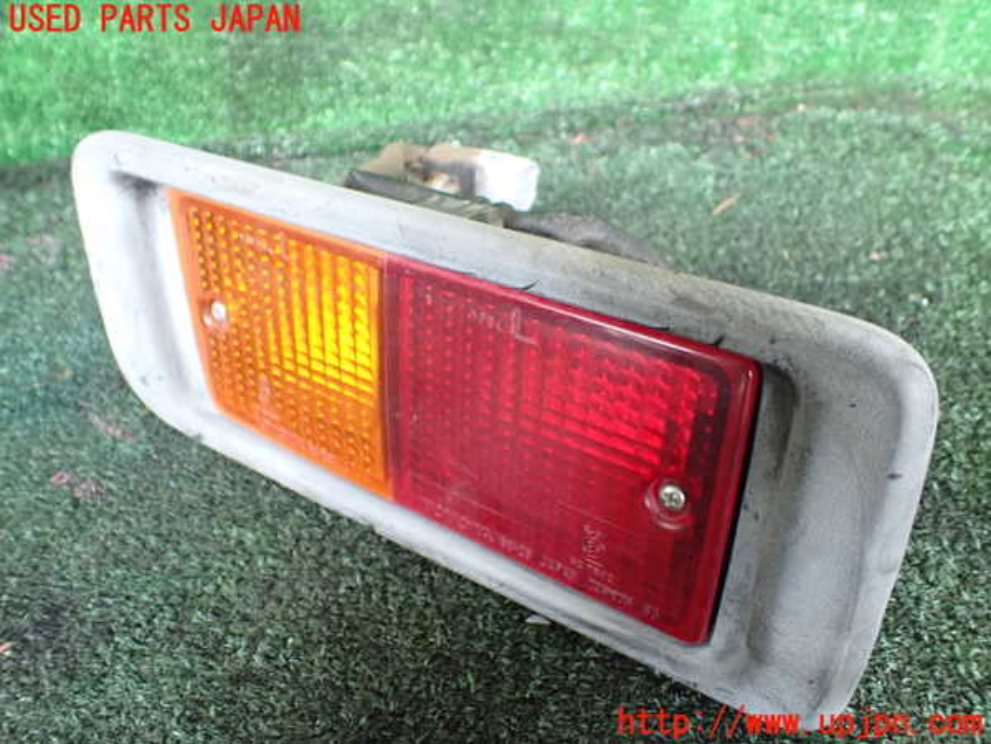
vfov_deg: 46.8
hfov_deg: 60.0
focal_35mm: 30
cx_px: 496
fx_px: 859
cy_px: 372
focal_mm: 5.4
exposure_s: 1/40
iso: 800
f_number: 2.3
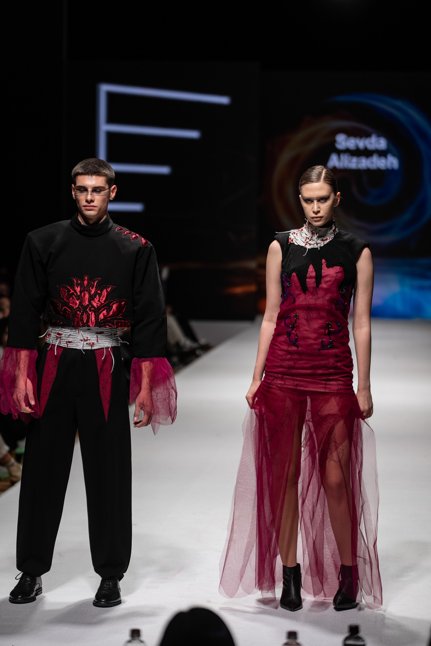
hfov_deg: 12.8
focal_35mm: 107
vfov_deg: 19.1
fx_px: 1925
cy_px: 323
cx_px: 216
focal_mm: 107.2
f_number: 2.8
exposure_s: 1/320
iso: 200
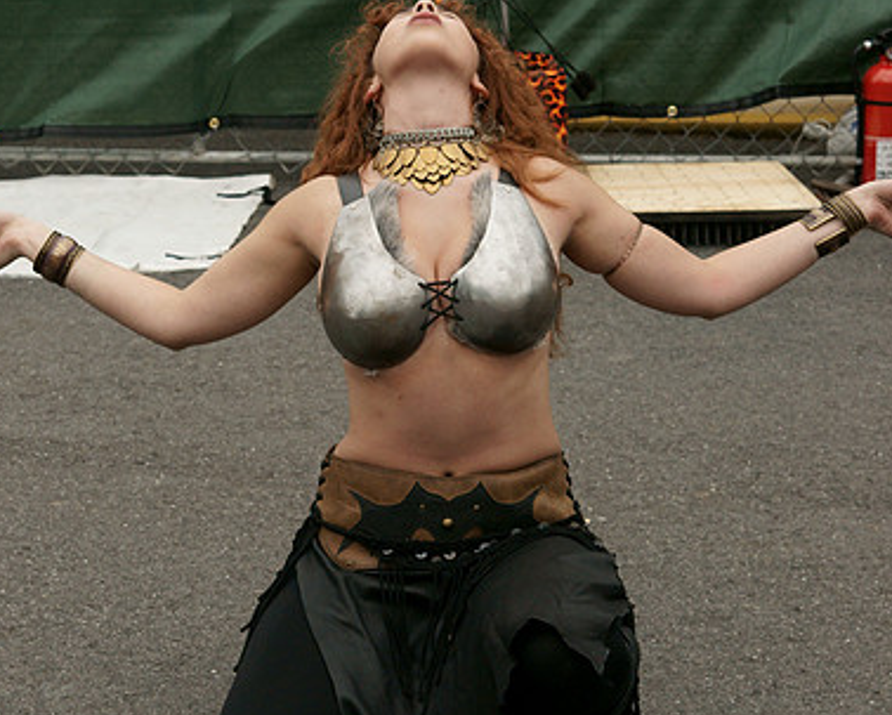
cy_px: 241
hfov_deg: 16.2
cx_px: 442
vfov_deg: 13.0
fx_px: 3137
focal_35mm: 119
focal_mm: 55
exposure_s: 1/1250
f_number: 6.3
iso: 400
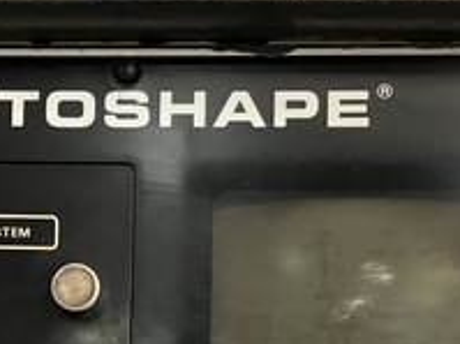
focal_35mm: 90
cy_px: 392
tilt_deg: +4.1
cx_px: 139
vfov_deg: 15.9
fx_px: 1195
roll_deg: +2.3
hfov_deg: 21.7
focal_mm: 3.99
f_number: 1.8
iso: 400
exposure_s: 1/30
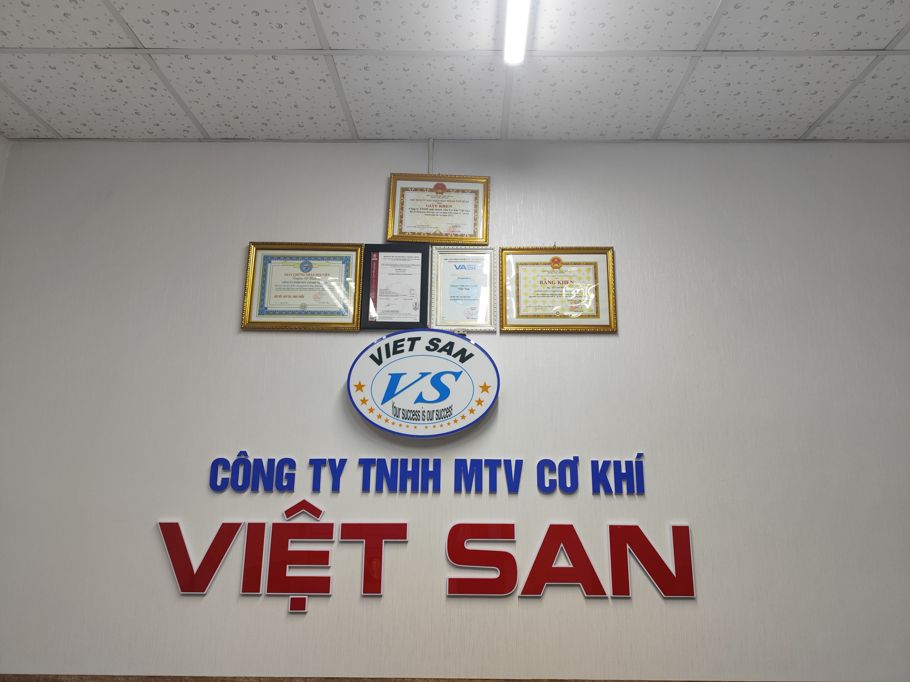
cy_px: 341
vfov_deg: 58.9
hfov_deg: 73.9
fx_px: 605
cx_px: 455
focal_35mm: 23
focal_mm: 6.14
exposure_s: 1/100
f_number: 1.65
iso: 320
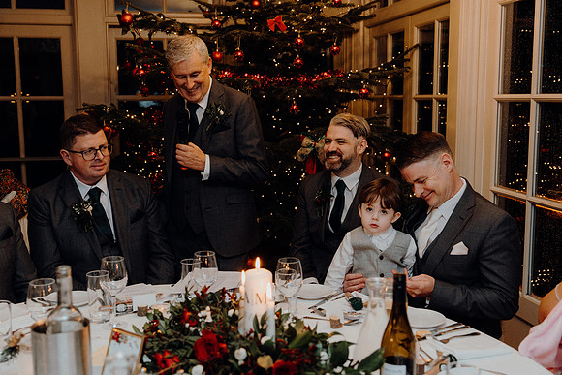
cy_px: 188
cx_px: 281
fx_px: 640
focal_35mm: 41
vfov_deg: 32.6
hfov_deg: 47.4
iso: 2500
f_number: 3.5
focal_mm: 41
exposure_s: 1/160
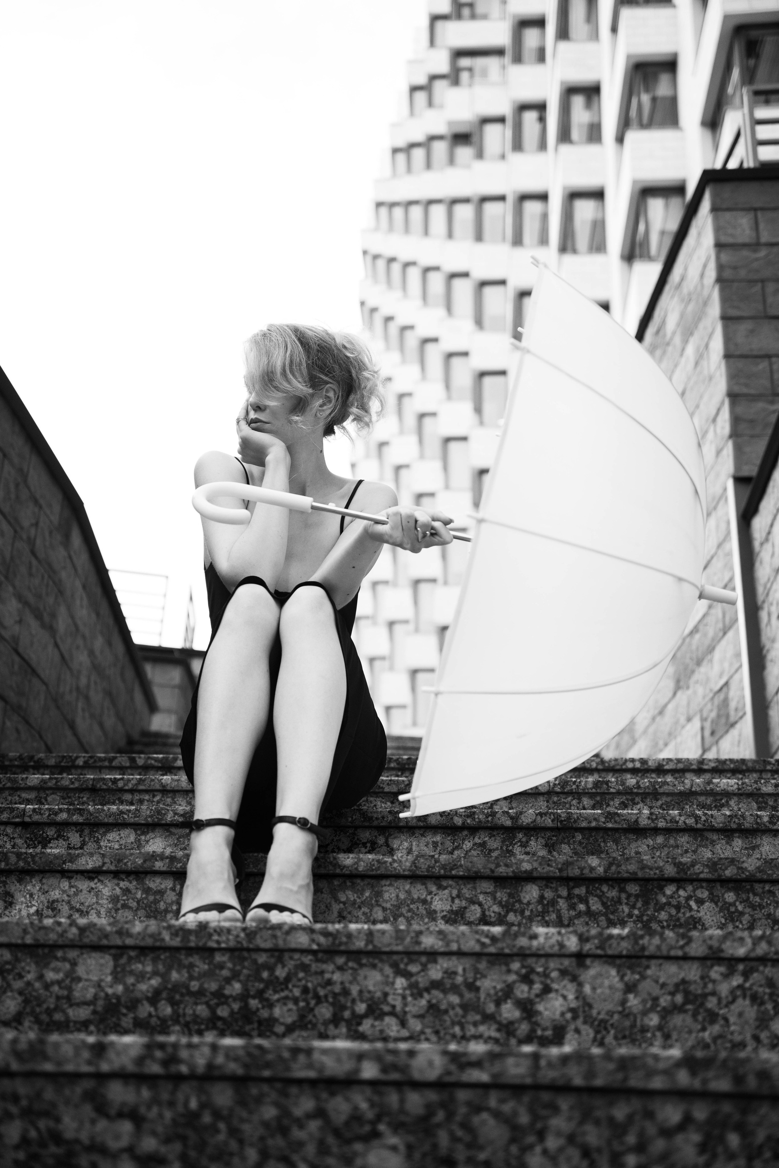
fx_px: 1263
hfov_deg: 34.3
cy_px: 584
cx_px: 390
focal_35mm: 39
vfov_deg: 49.7
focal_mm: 38.9
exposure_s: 1/640
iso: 1600
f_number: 2.8
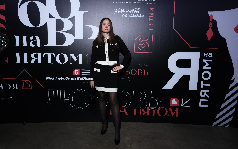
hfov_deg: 72.5
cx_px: 119
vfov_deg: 49.2
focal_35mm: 25
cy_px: 68
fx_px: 162
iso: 400
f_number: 5
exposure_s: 1/125
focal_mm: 16
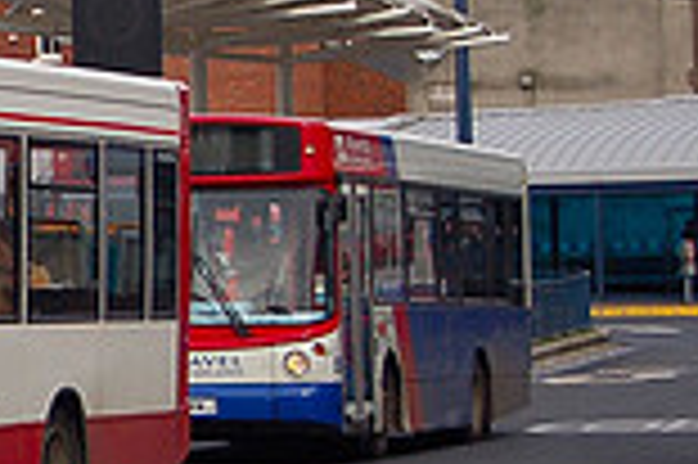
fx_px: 4898
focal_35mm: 253
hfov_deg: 7.9
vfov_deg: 5.4
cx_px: -554
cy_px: 209
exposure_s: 1/1000
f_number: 5.3
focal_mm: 45
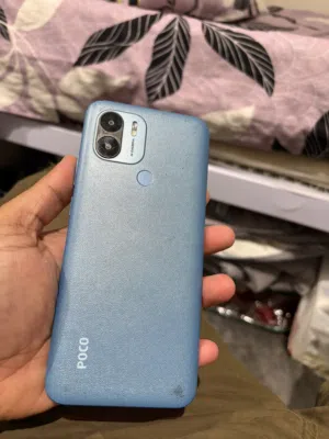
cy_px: 220
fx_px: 329
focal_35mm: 26
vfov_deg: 67.3
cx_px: 164
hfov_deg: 53.1
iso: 320
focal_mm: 5.96
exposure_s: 1/60
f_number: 1.6
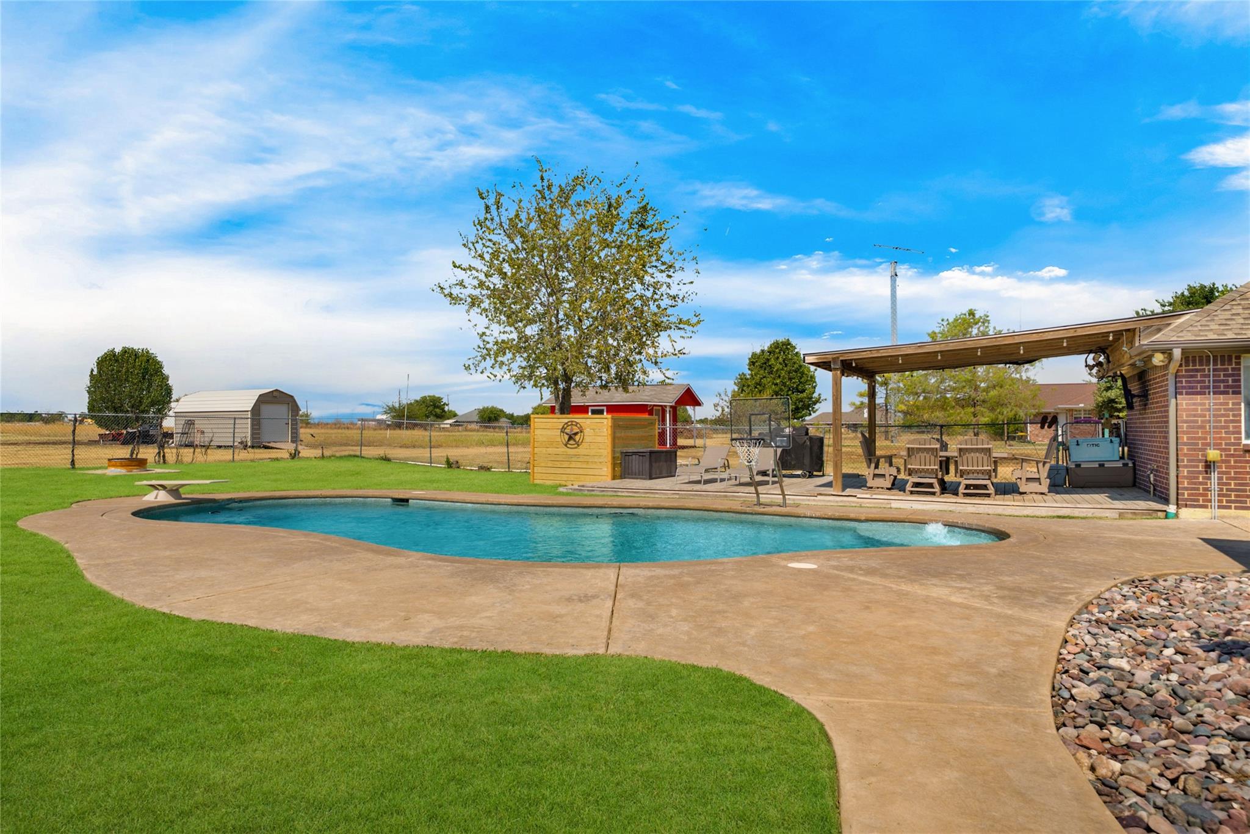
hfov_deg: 81.2
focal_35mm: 21
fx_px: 729
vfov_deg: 59.5
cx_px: 625
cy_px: 417
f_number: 8
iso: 80
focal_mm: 21
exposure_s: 1/250
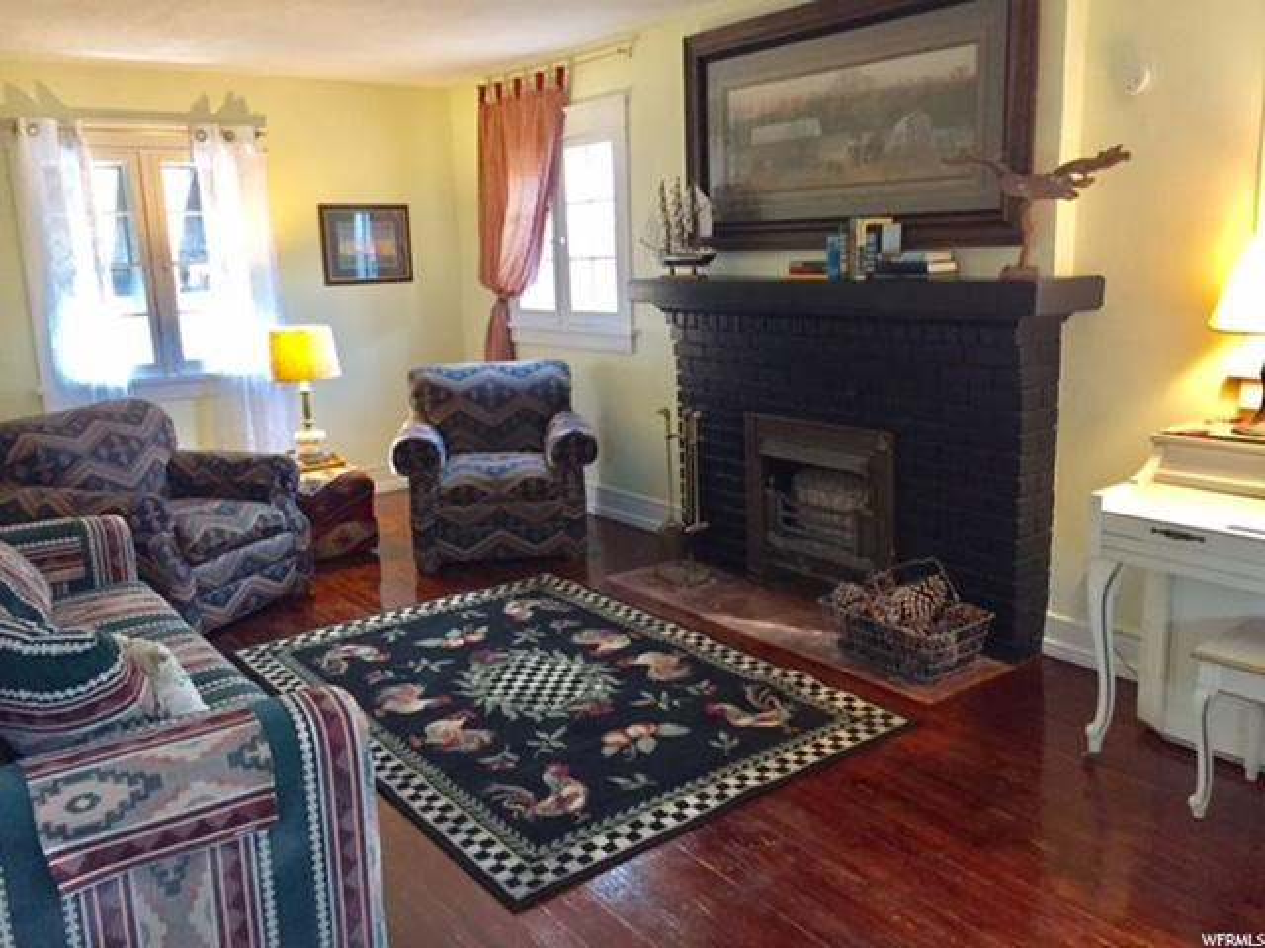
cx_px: 632
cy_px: 474
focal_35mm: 29
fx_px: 1060
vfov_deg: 48.2
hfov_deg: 61.7
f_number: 2.2
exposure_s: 1/30
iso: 250
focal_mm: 4.15
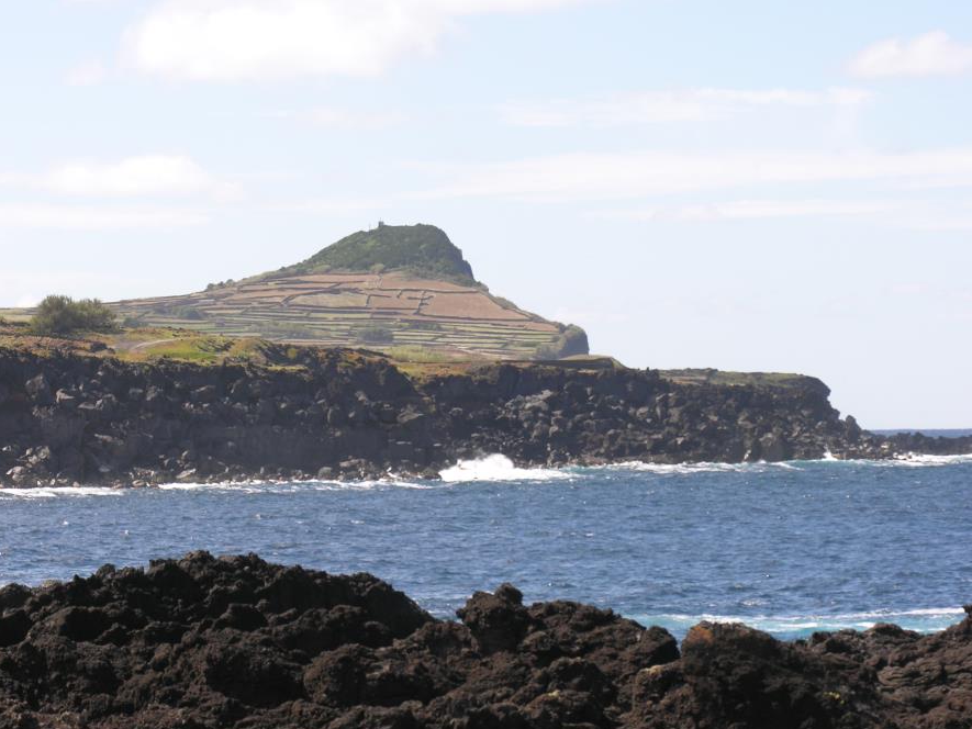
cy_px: 384
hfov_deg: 13.4
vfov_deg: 10.1
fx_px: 4128
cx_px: 436
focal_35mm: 147
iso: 50
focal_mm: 32.4
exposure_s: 1/152
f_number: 6
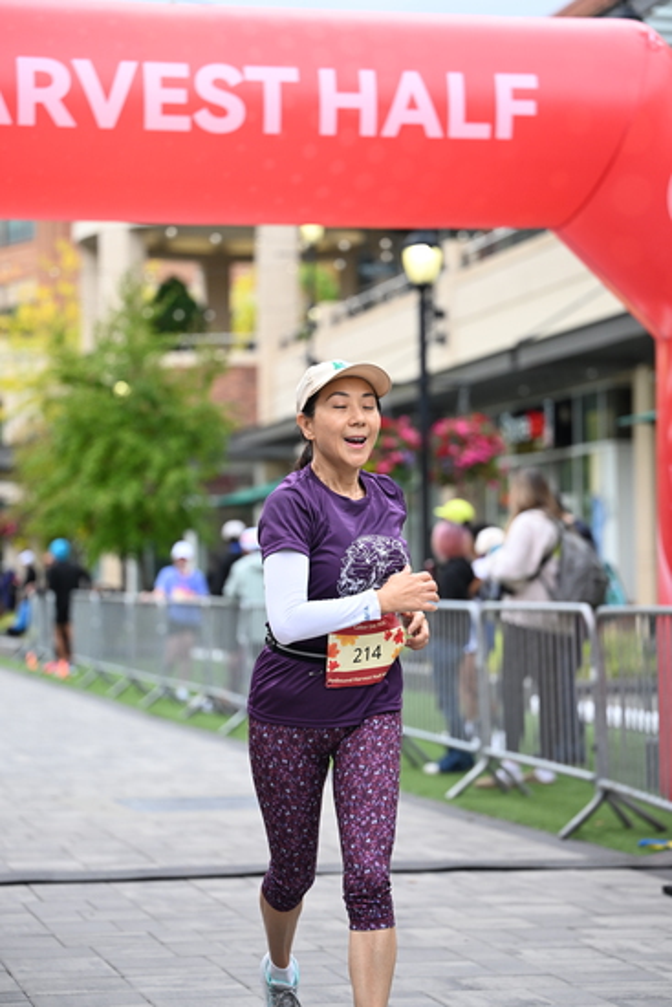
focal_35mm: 88
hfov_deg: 15.5
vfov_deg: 23.1
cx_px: 336
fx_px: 2462
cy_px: 504
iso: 640
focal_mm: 88
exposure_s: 1/2000
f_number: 2.8
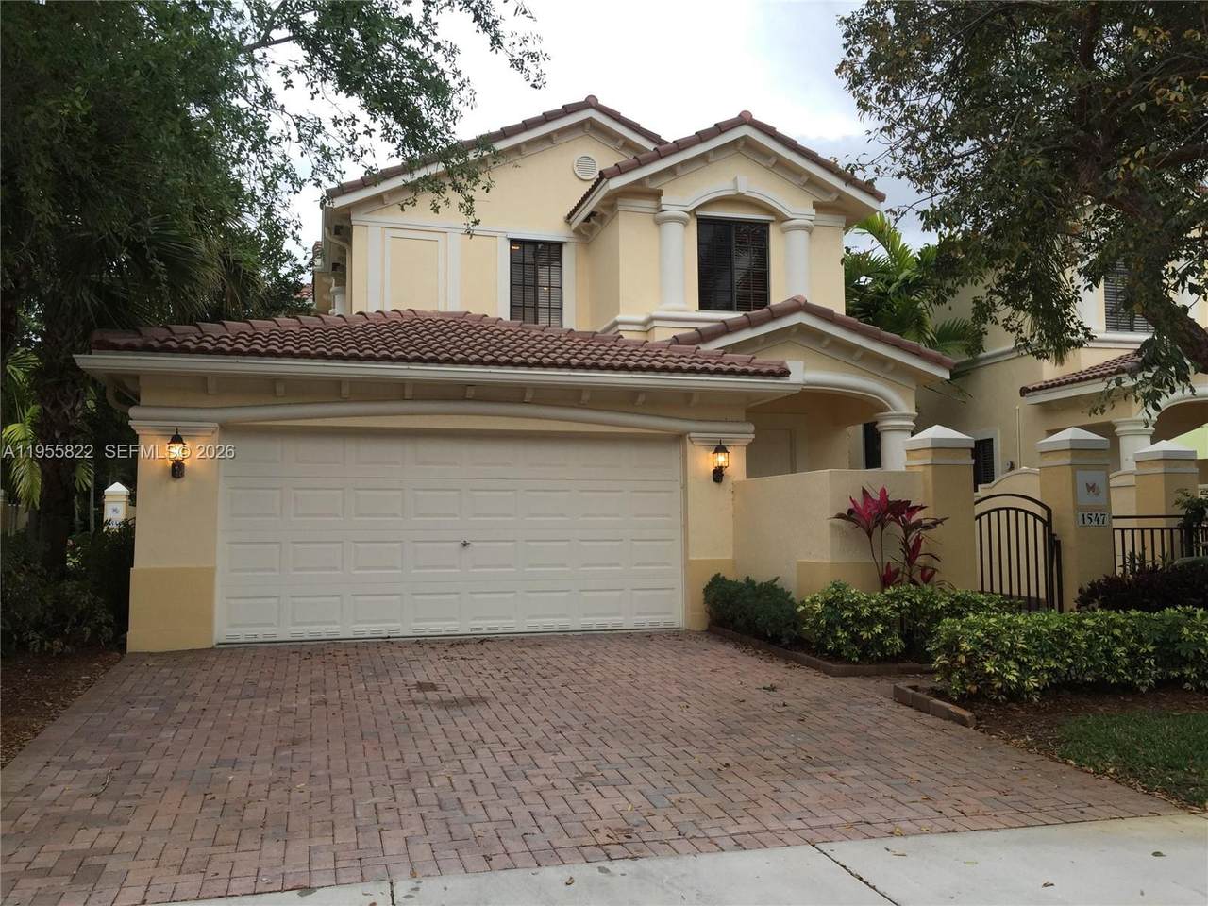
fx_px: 1012
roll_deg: -0.7
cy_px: 453
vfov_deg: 48.2
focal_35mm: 29
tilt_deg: +5.9
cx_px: 604
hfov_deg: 61.7
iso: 32
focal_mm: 4.15
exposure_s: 1/60
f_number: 2.2
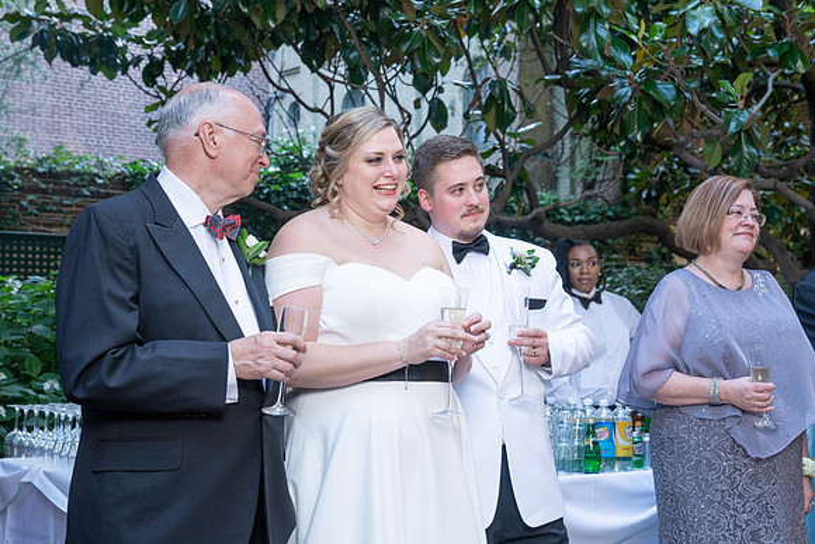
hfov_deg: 36.3
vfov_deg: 24.7
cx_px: 434
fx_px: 1243
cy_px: 281
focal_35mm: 55
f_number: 5.6
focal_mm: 50
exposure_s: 1/250
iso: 1250
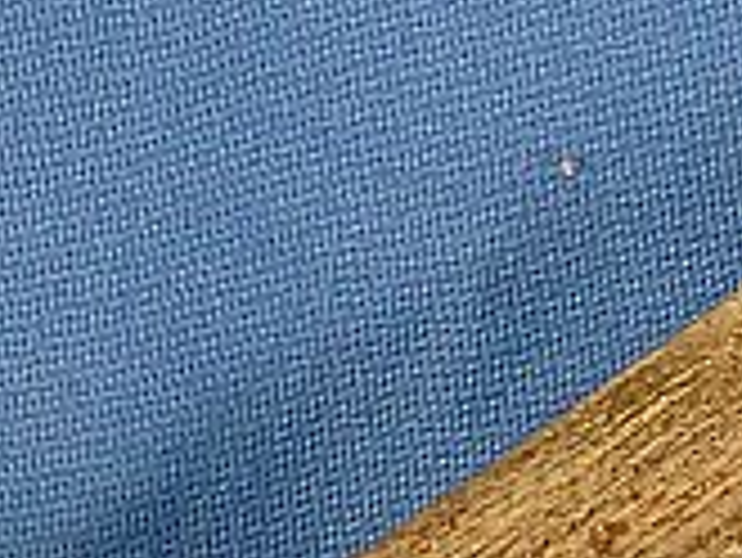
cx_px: 1529
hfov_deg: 9.3
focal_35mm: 199
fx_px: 4269
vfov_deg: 7.5
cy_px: 45
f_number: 3.9
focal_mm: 7.4
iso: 250
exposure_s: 1/80
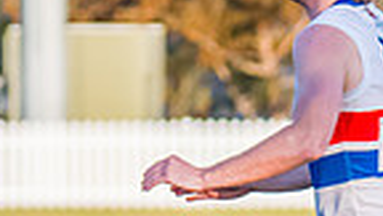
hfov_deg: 1.7
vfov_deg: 0.9
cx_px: -203
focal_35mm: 1301
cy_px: 191
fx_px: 13212
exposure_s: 1/1600
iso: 800
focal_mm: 190
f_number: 5.6
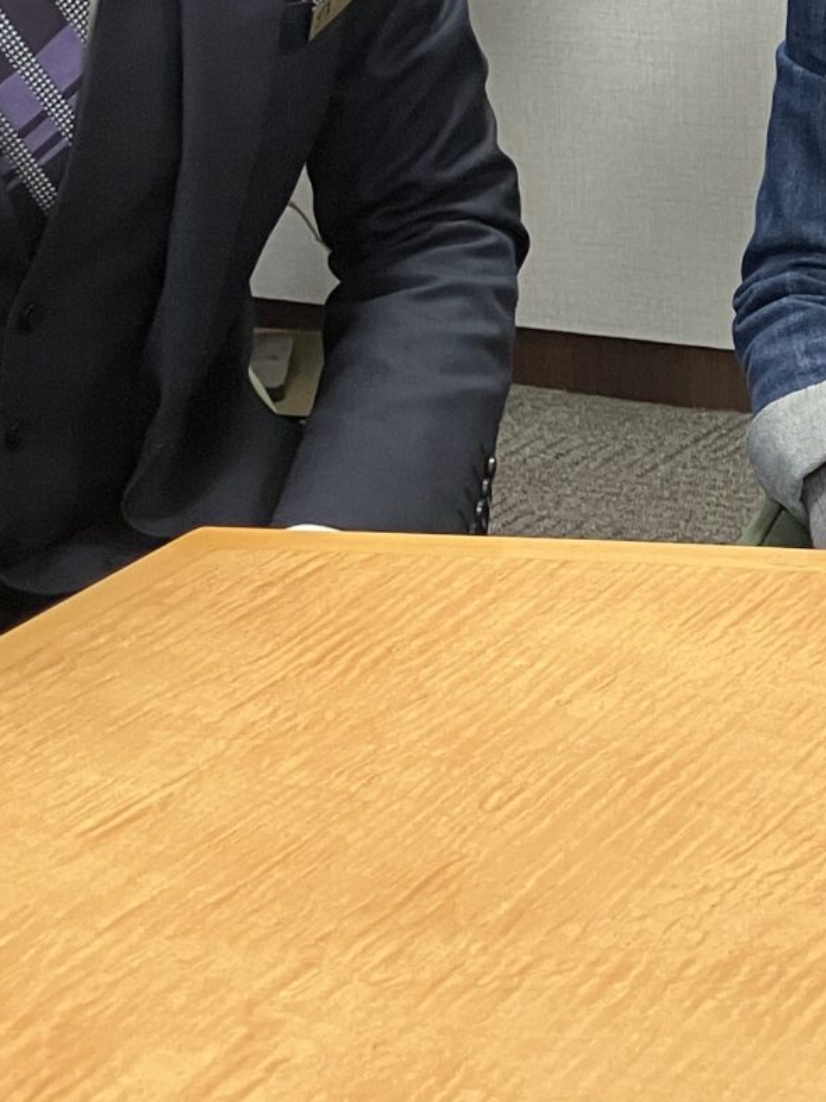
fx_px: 2895
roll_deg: -0.1
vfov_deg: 20.9
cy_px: 38
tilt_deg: -12.3
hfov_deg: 15.2
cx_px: 1188
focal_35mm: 91
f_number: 1.8
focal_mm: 3.99
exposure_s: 1/60
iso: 125
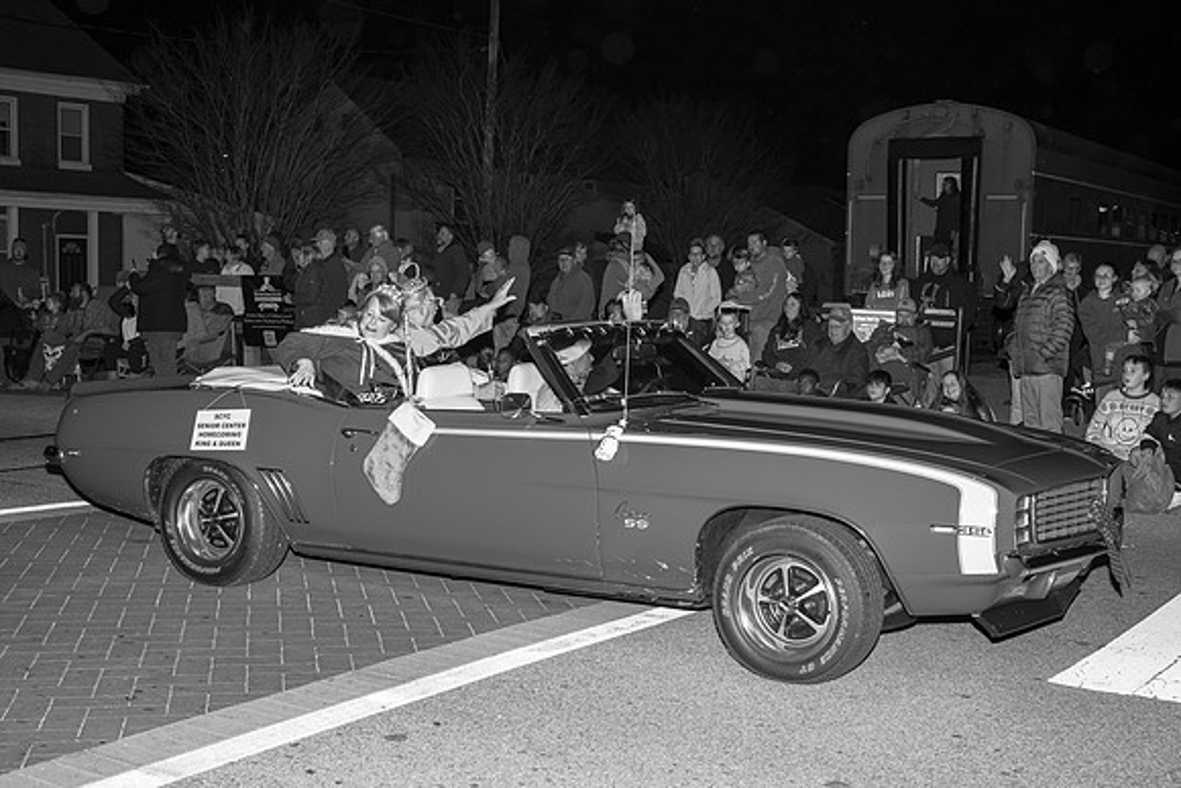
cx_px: 565
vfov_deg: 28.5
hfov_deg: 41.7
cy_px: 408
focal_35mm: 47
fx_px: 1551
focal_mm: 39
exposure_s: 1/250
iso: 1250
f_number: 7.1
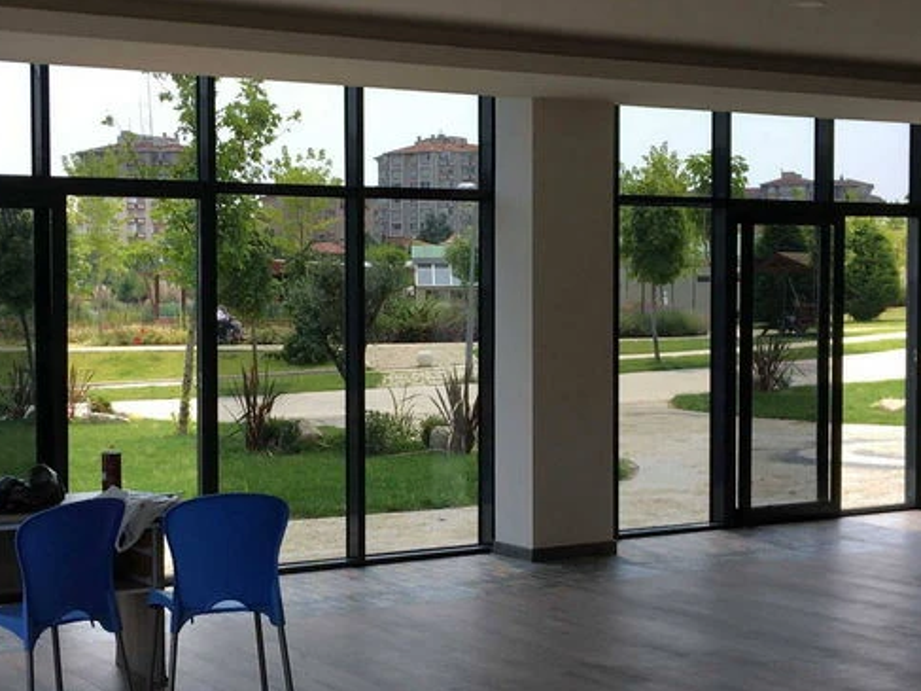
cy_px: 379
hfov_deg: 32.2
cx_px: 410
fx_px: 1596
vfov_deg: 24.4
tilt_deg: -1.1
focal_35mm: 60
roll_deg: -0.9
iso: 25
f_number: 2.2
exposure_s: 1/356
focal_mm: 4.15
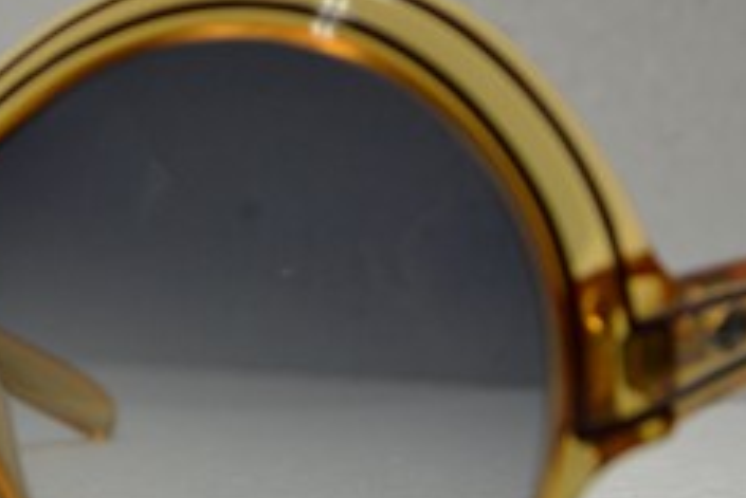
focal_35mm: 172
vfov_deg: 8.0
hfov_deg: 11.9
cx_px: 194
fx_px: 3572
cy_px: 168
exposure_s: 1/80
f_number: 4.8
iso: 400
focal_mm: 45
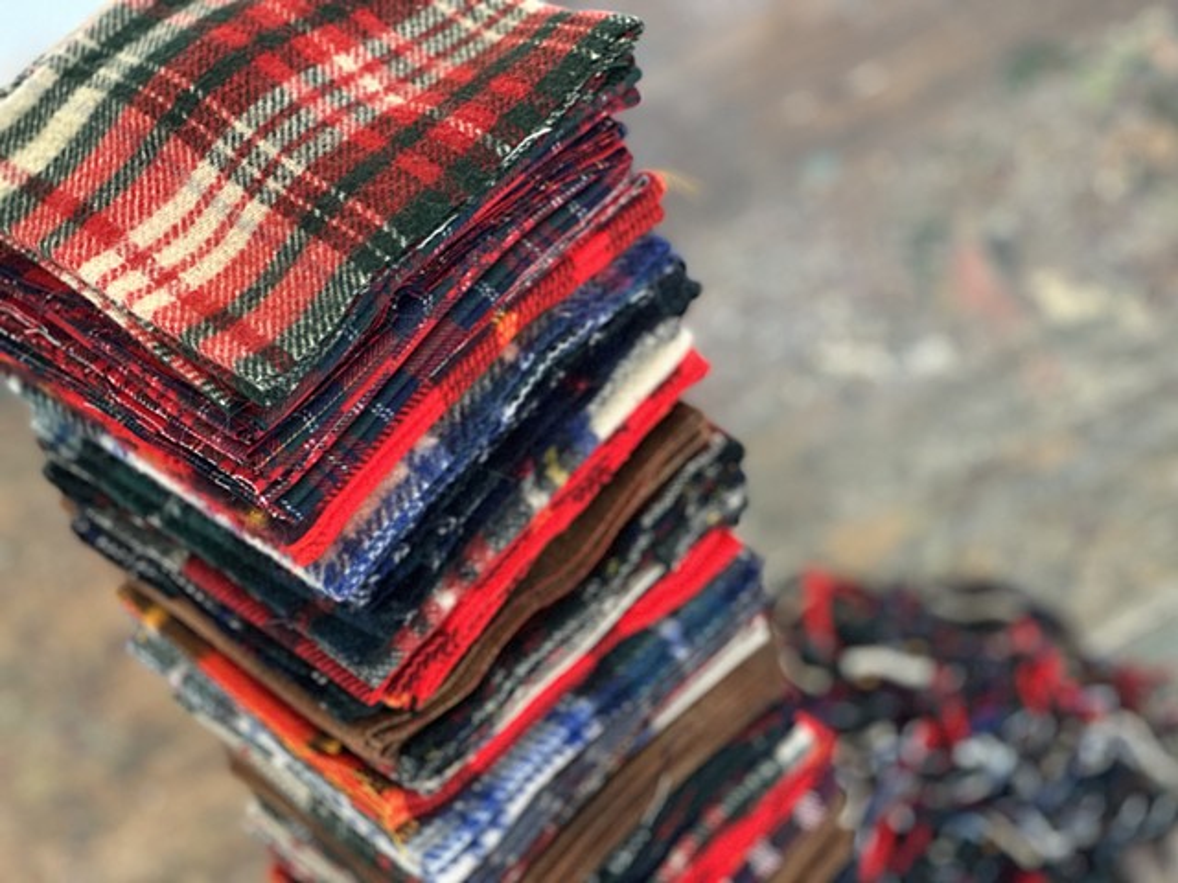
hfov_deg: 25.3
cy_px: 442
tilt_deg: -46.9
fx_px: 2620
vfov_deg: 19.1
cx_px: 589
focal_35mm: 77
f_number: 2.8
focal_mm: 9
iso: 500
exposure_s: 1/24
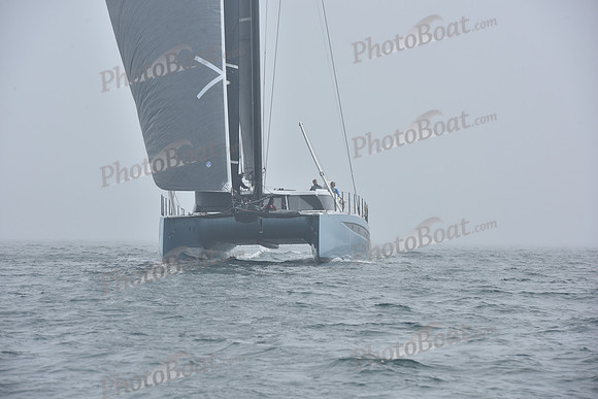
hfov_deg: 10.3
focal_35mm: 200
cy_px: 200
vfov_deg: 6.9
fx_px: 3323
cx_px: 299
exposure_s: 1/800
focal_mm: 200
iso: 250
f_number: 11
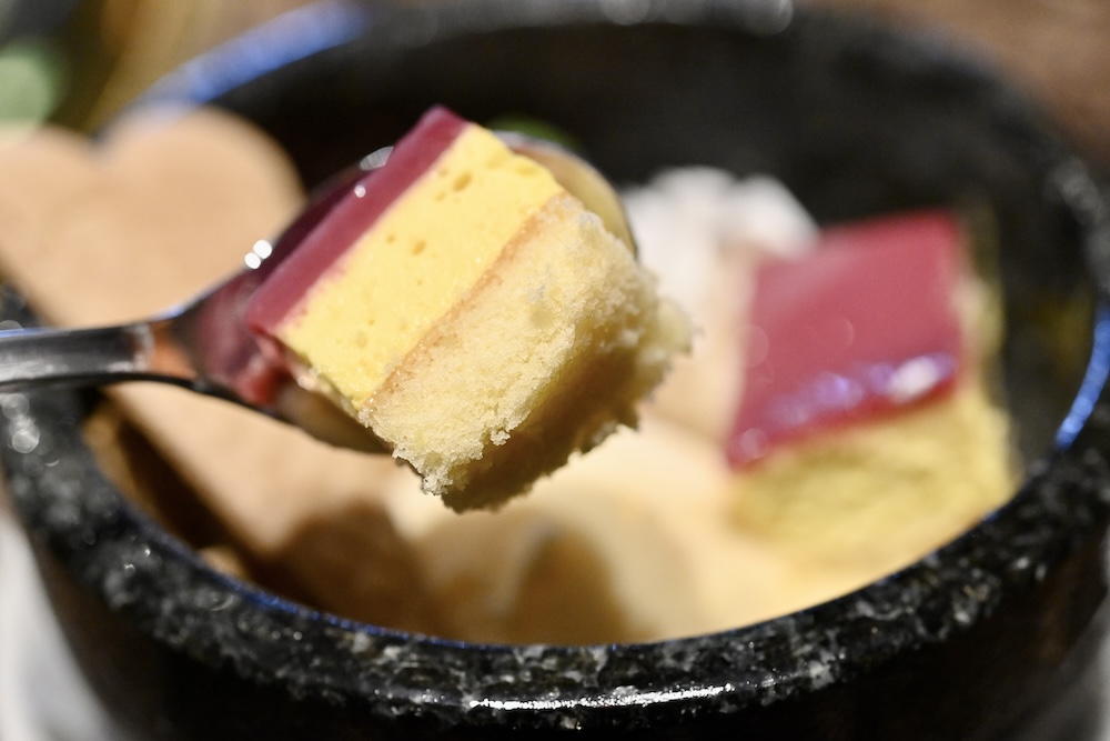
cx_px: 555
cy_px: 370
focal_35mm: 60
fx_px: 1850
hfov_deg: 33.4
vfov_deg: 22.6
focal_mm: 60
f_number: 5.6
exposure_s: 1/160
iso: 6400
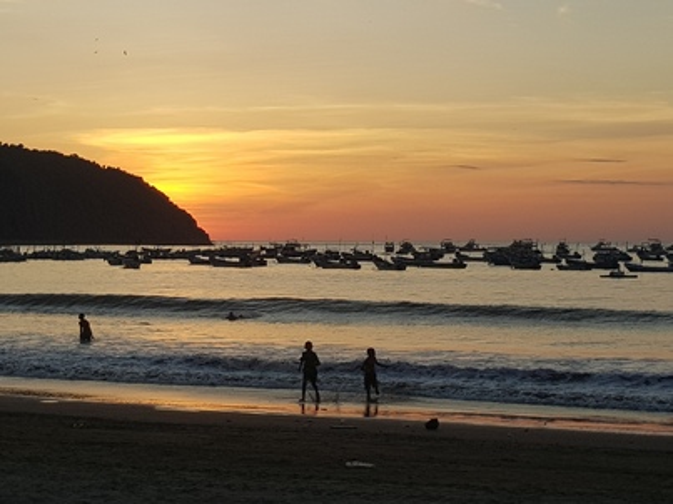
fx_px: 505
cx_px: 336
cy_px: 252
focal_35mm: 26
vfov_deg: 53.0
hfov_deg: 67.3
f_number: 1.7
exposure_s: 1/684
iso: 40
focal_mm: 4.2
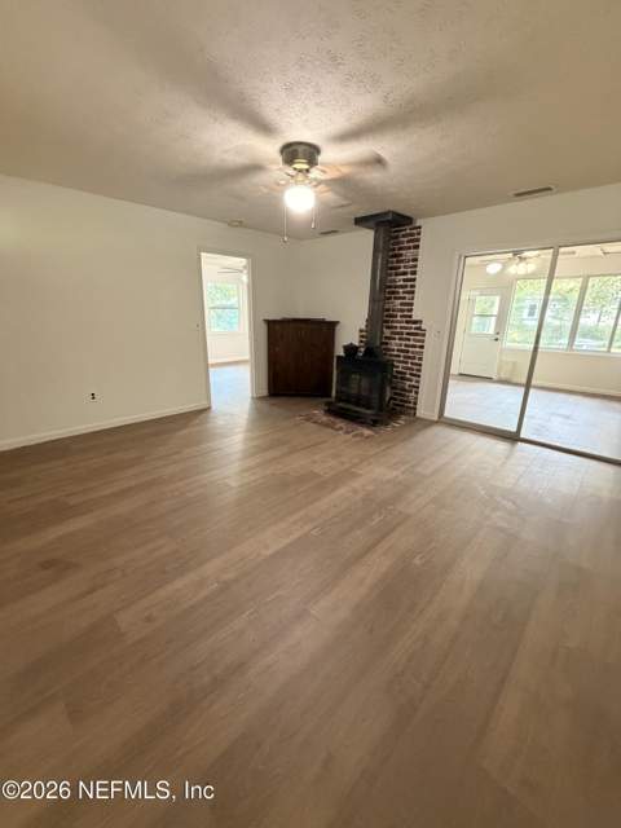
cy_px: 414
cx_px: 310
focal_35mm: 14
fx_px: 335
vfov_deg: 102.1
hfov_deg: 85.7
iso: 500
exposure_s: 1/60
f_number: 2.2
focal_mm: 2.22
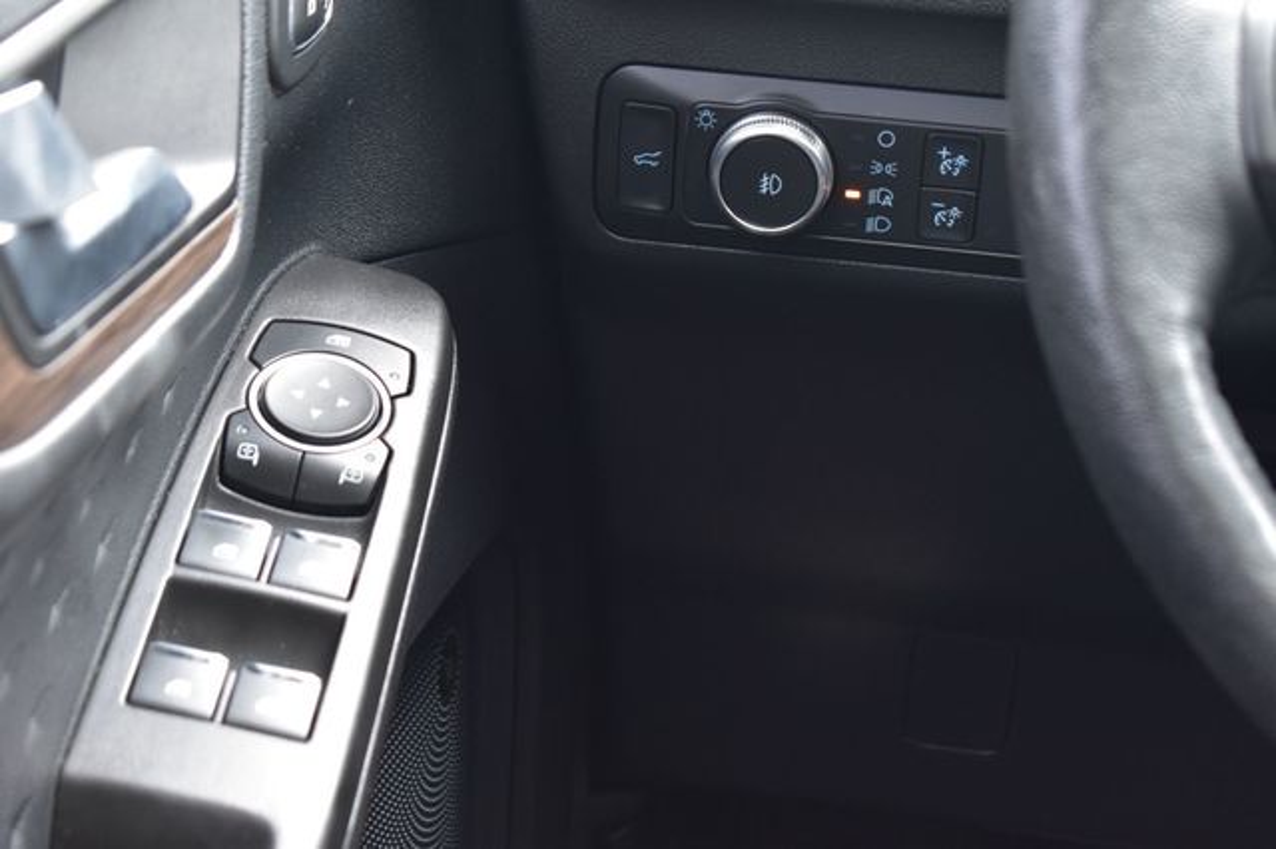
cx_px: 638
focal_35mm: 82
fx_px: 2923
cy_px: 424
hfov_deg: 24.6
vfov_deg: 16.5
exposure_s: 1/15
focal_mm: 55
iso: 800
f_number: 6.3
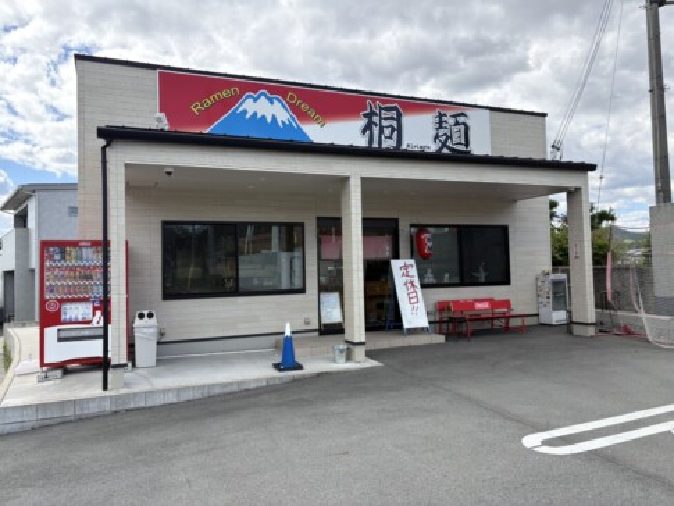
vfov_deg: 53.1
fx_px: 506
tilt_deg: +3.5
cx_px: 337
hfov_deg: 67.3
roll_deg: +0.9
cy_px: 253
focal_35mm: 26
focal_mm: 5.96
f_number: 1.6
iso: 64
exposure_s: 1/1287
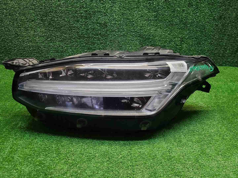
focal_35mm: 26
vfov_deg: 53.1
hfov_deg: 67.3
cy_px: 89
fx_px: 179
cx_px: 119
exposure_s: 1/50
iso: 98
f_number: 1.8
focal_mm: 5.4
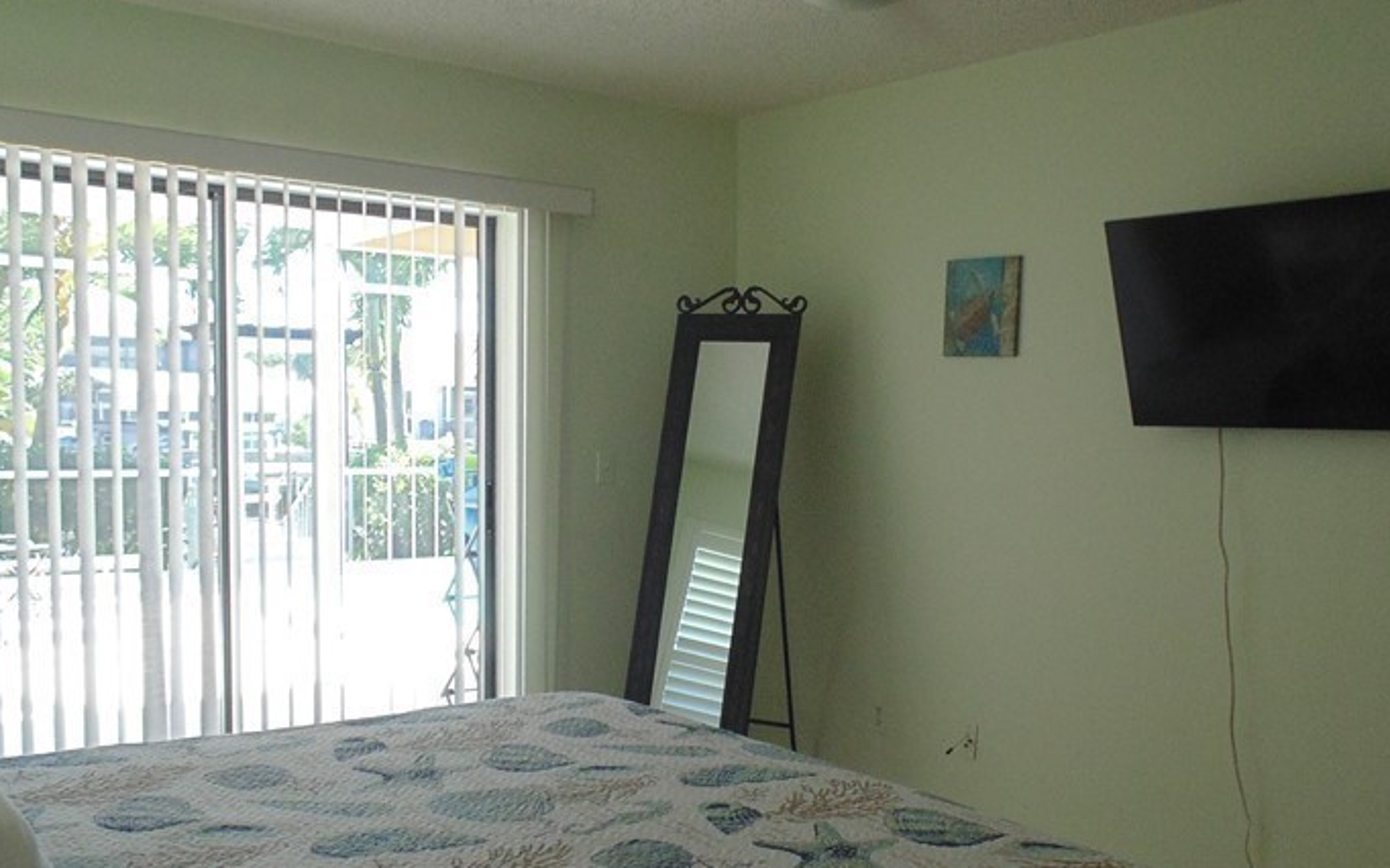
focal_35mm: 35
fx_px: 1326
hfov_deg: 55.1
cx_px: 805
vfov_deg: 36.1
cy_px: 542
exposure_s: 1/30
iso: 160
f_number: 3.1
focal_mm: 4
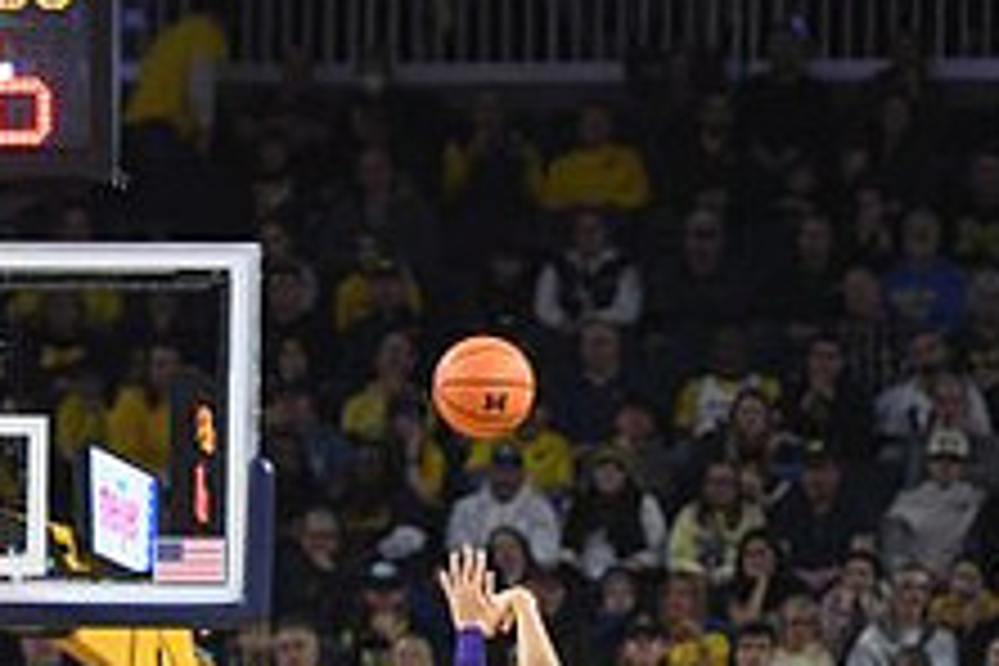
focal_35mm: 378
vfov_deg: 3.6
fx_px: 10489
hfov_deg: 5.5
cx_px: 513
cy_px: 844
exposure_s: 1/1000
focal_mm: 145
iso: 2500
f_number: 2.8
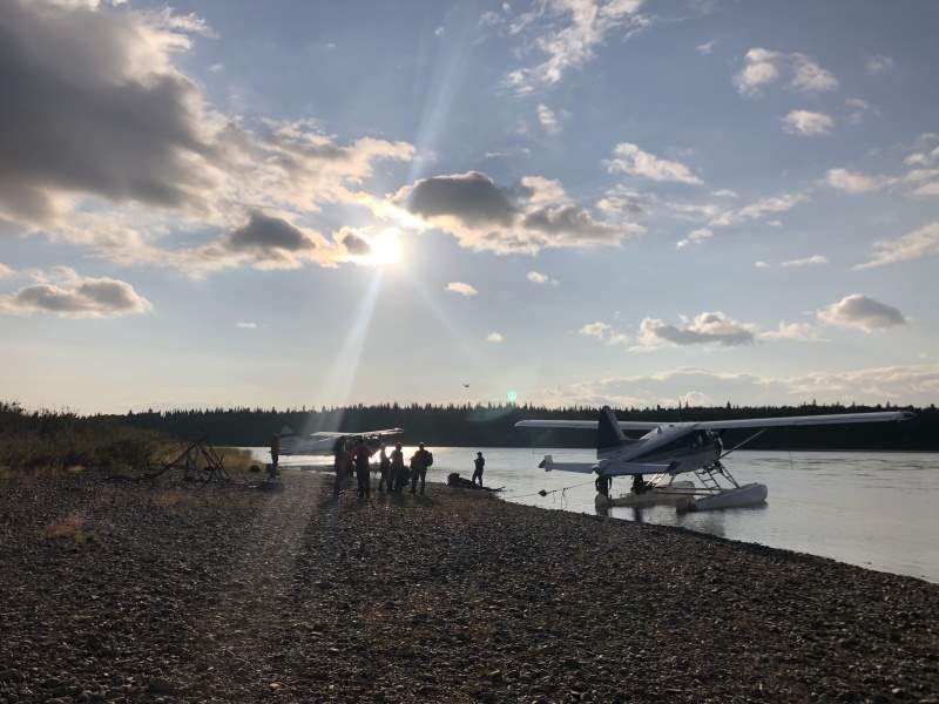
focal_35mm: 28
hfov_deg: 63.4
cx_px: 470
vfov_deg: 49.7
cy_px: 352
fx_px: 760
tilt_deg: +8.7
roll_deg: +0.2
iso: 25
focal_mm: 3.99
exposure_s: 1/5348
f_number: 1.8
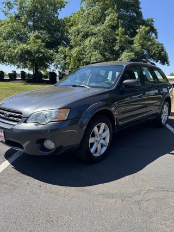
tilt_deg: -10.6
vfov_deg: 65.3
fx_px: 181
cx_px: 82
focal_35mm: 27
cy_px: 112
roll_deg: -0.6
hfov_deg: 51.3
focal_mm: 6.76
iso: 80
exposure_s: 1/1678
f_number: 1.78
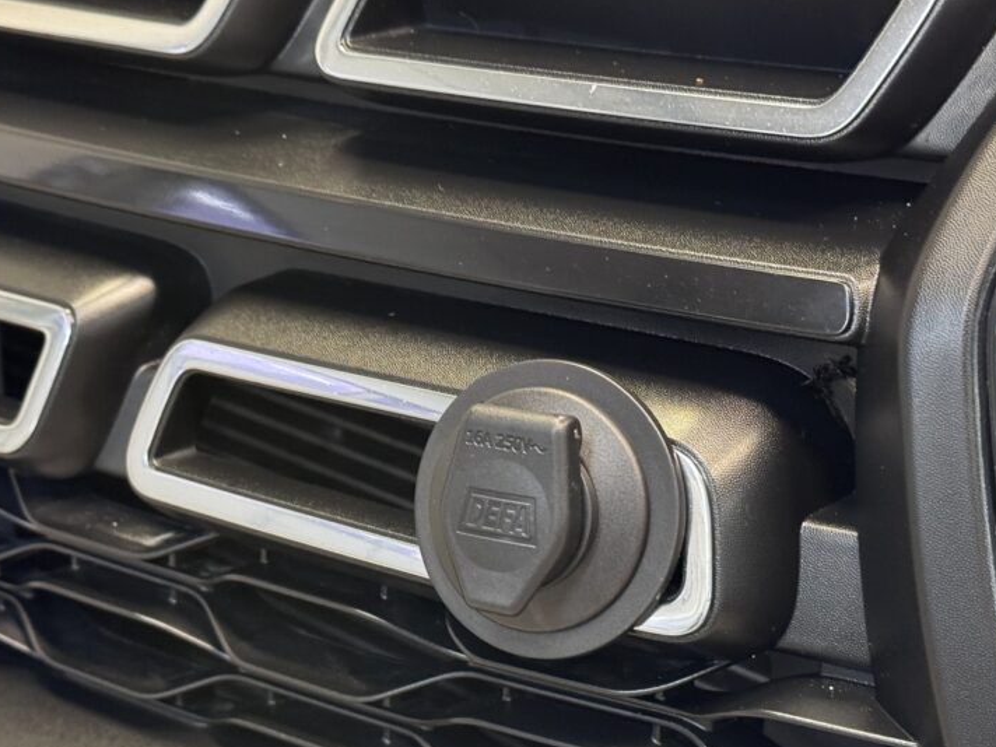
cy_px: 533
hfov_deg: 28.2
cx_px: 499
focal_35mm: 69
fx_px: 1985
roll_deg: -1.2
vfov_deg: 21.2
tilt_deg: -22.3
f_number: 1.78
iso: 250
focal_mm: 6.76
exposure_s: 1/33
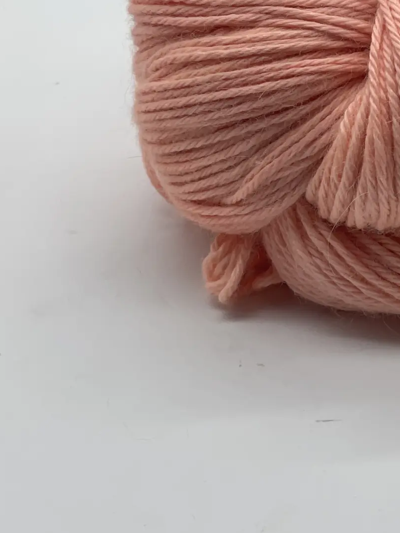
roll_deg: +3.7
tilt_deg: -27.2
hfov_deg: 11.8
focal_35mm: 124
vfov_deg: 15.5
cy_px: -25
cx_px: 419
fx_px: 1911
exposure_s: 1/277
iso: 32
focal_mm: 6
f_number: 2
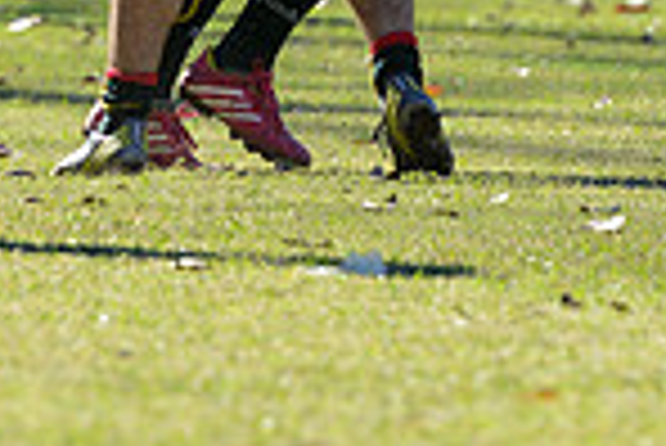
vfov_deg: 1.3
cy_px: -394
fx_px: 19610
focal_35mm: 1059
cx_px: 590
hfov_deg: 1.9
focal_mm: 270
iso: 400
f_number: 4
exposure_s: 1/800
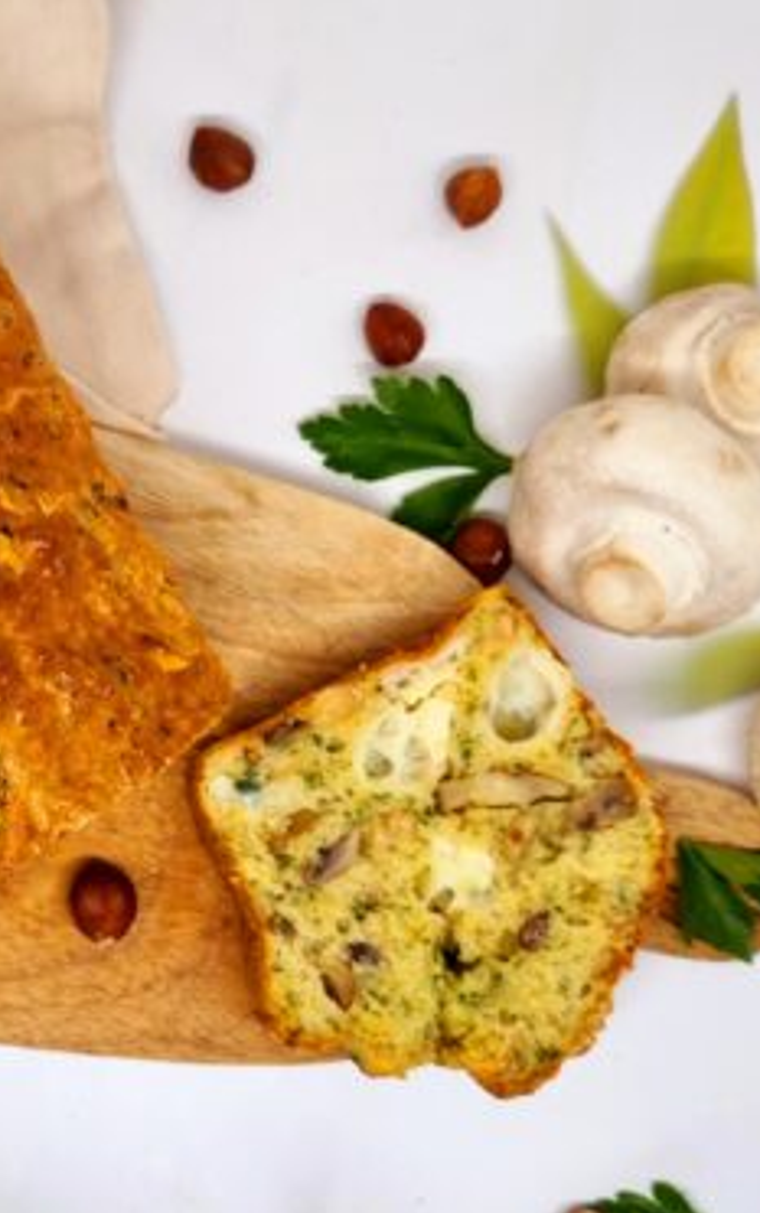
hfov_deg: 32.7
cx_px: 72
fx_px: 1224
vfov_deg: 52.7
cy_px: 608
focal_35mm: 37
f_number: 1.8
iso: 50
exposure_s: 1/100
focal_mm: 5.4
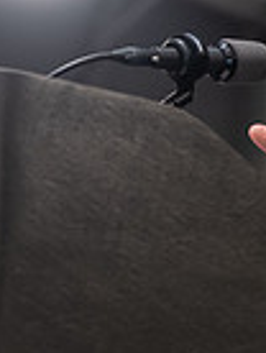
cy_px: 165
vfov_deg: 7.0
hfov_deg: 5.3
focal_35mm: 282
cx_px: 297
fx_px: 2880
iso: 3200
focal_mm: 70
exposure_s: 1/200
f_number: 3.2
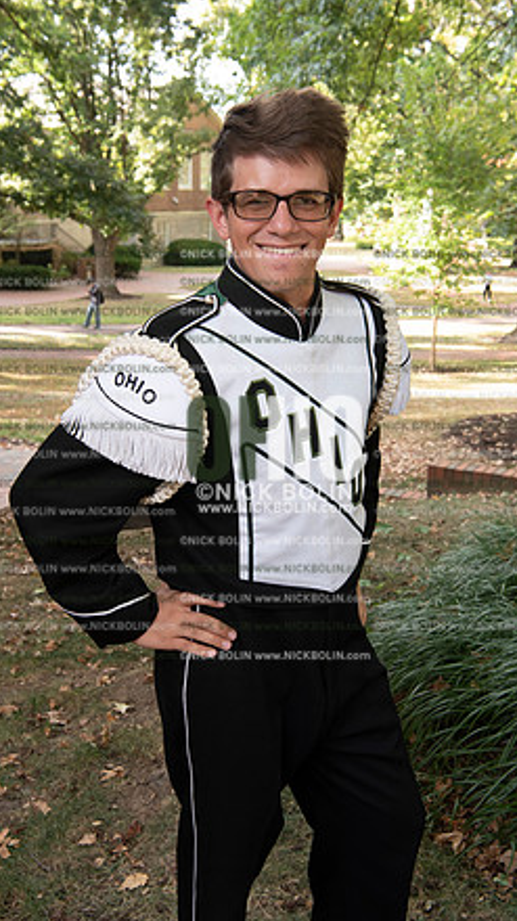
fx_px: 1098
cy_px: 454
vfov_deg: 45.5
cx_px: 274
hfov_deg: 26.5
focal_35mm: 45
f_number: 8
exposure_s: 1/100
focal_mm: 42
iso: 800
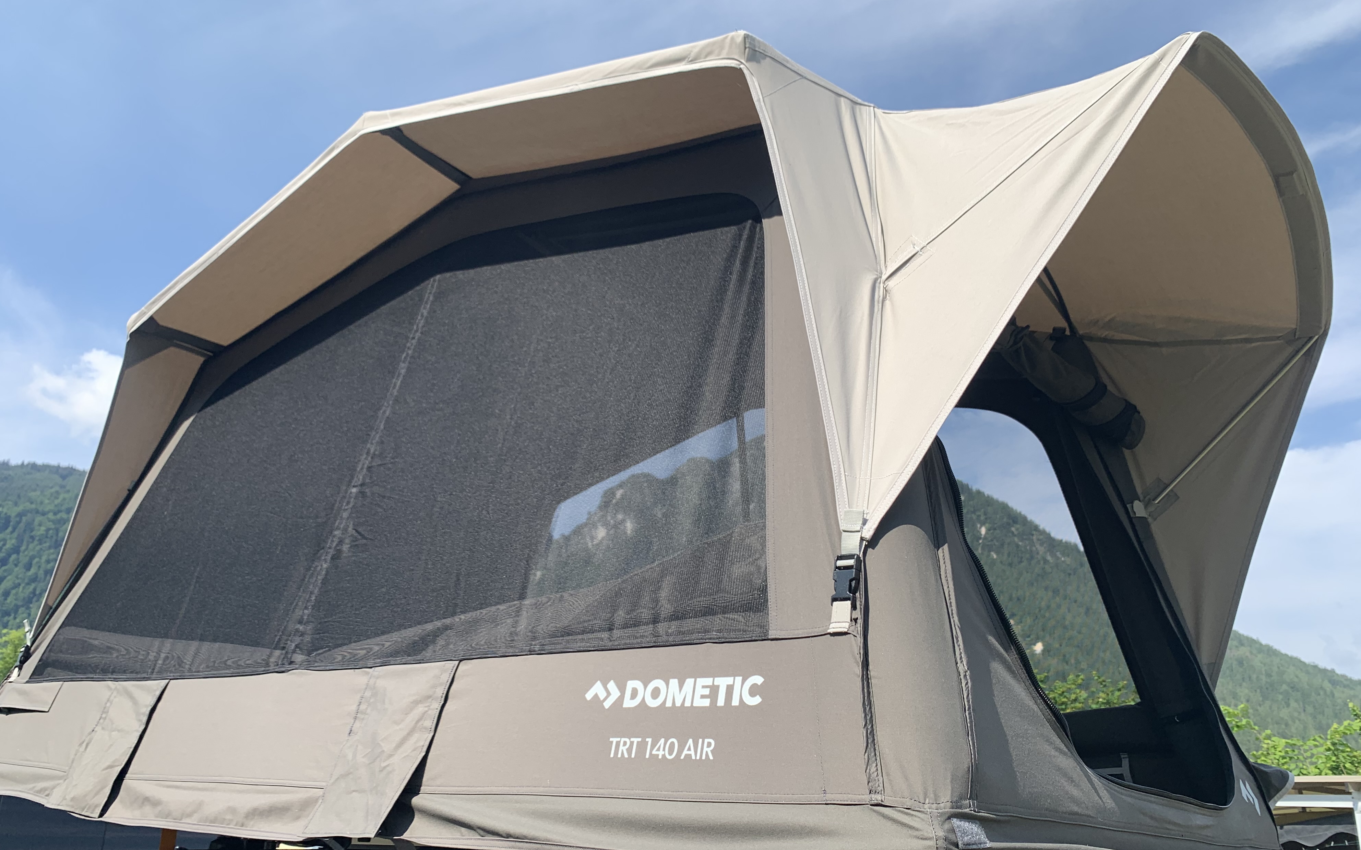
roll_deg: -3.4
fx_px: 1038
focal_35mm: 28
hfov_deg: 66.5
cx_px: 675
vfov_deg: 44.5
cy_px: 474
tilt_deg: +19.3
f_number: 1.8
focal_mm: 4.25
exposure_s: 1/1560
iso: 25
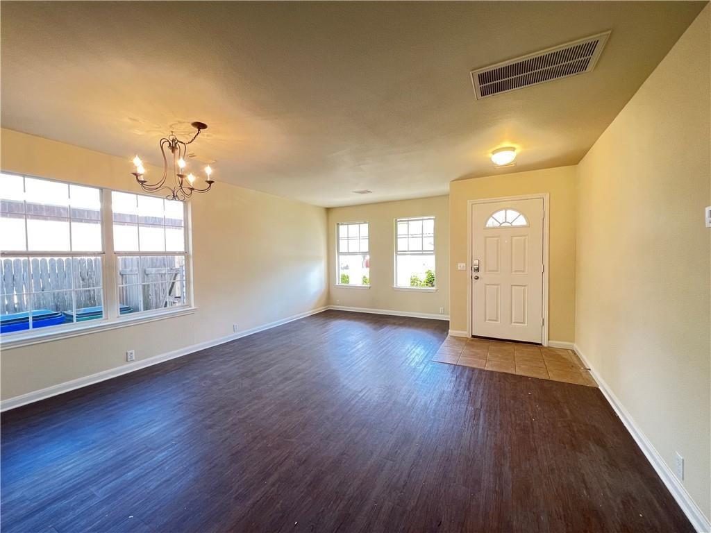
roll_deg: +0.7
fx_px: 267
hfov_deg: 106.2
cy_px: 266
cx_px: 356
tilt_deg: -3.0
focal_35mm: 13
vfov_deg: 89.9
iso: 160
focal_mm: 1.57
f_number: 1.8
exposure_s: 1/60
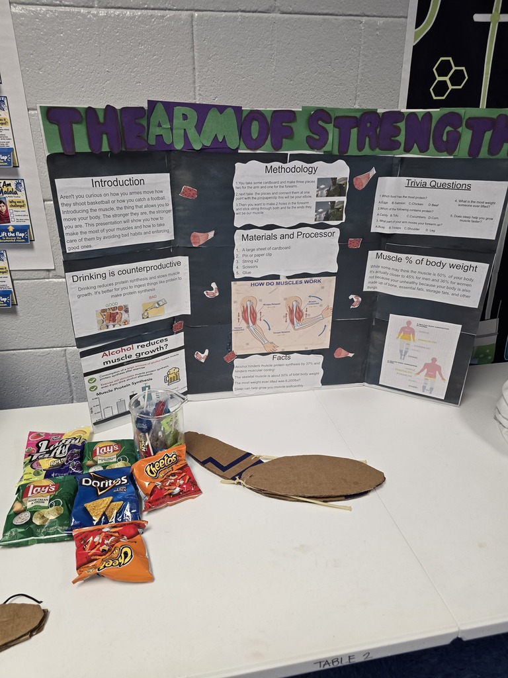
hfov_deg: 58.9
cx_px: 254
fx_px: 450
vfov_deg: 73.9
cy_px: 339
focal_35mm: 23
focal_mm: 6.3
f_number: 1.7
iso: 125
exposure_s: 1/120
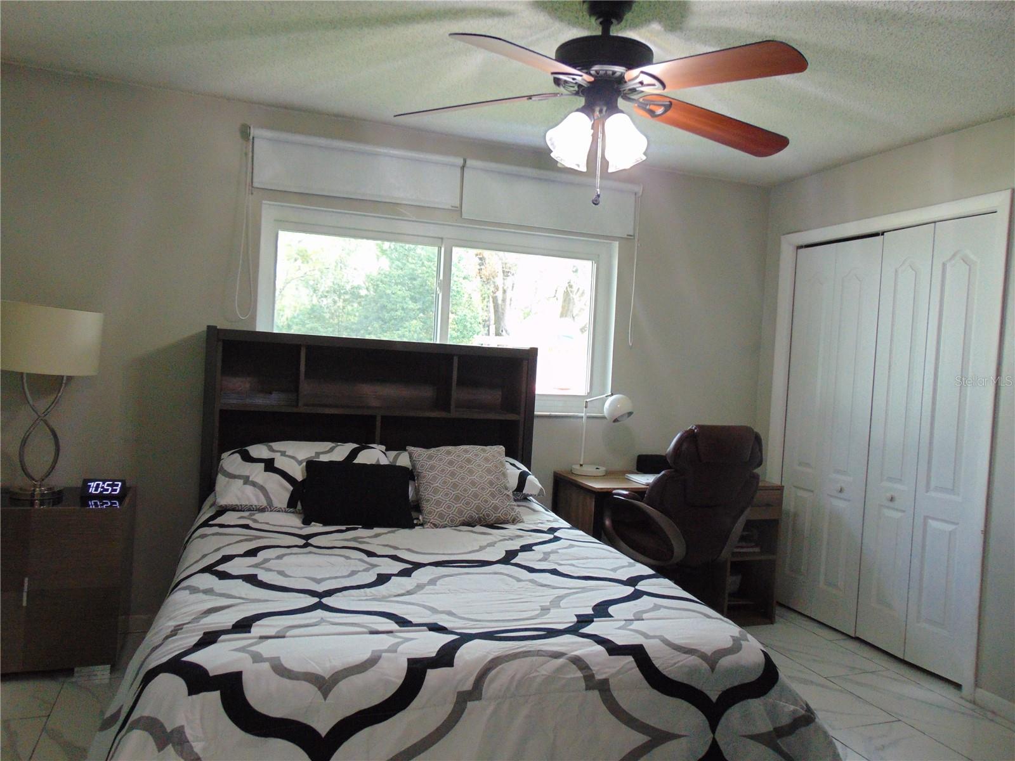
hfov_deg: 69.4
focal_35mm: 25
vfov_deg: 54.9
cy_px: 380
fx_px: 733
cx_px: 508
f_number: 3
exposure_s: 1/30
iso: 250
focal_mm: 4.5
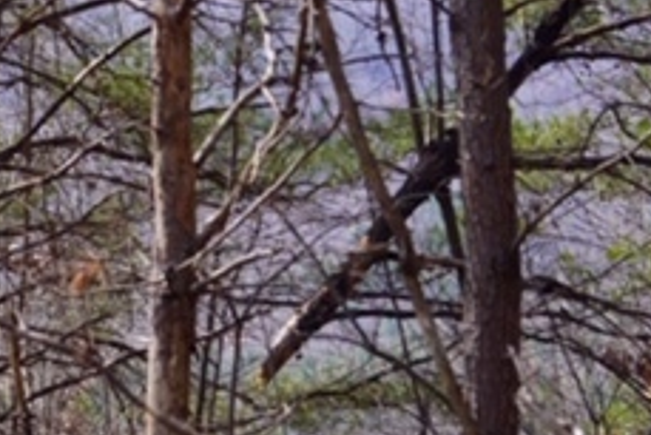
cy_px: 9
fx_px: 3546
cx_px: -23
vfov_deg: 7.0
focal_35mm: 196
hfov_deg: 10.4
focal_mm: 70
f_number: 6.3
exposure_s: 1/100
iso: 100
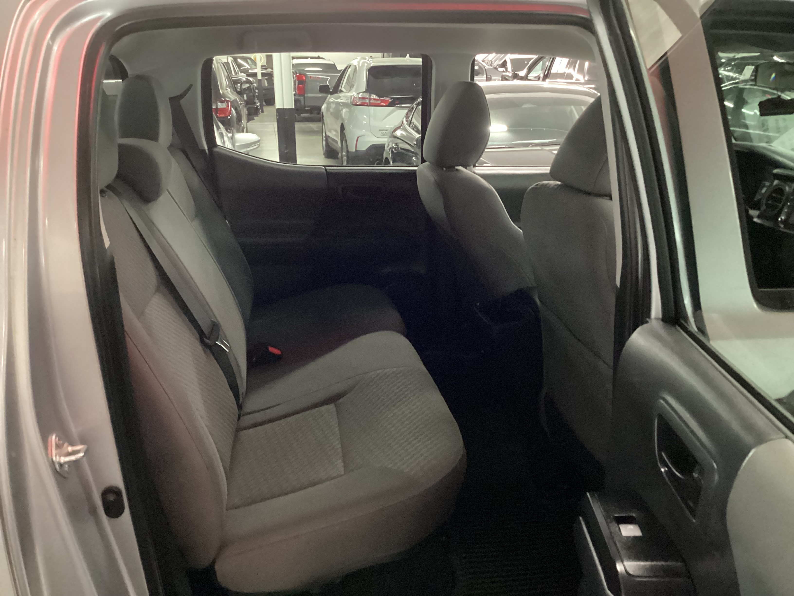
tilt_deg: -20.8
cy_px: 298
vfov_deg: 45.4
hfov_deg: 58.4
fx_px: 711
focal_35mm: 31
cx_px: 397
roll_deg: +0.6
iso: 640
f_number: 2.4
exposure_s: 1/17
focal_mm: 3.3
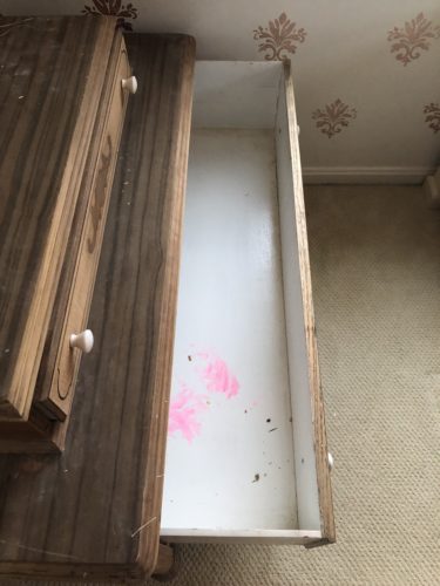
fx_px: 475
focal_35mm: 28
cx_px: 220
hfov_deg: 49.7
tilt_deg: -58.8
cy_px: 293
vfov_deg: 63.4
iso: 80
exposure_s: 1/15
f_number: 1.8
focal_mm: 3.99
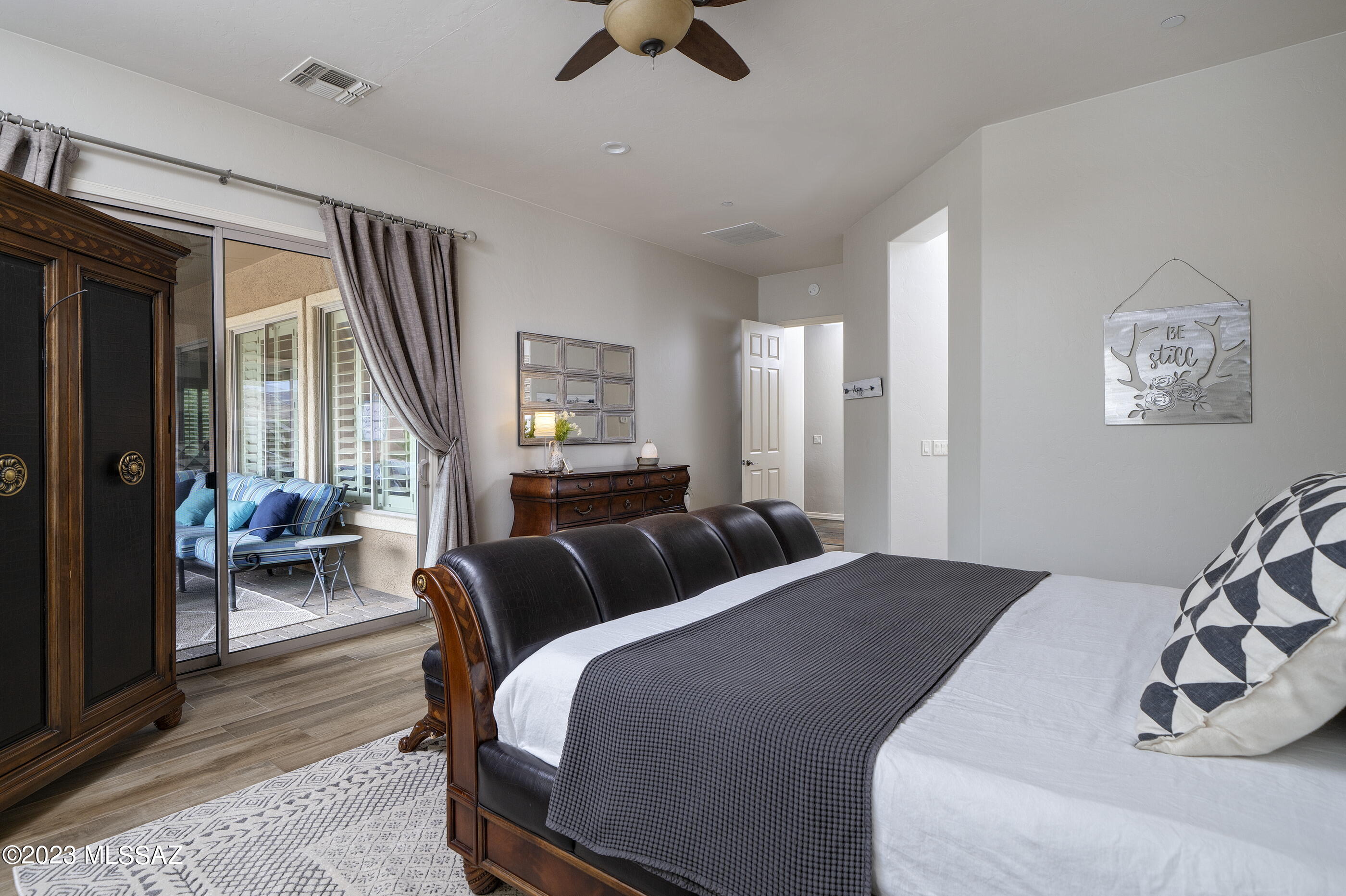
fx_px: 635
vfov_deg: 70.4
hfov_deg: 93.3
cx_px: 673
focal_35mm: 17
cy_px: 448
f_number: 7.1
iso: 200
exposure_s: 1/20
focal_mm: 17
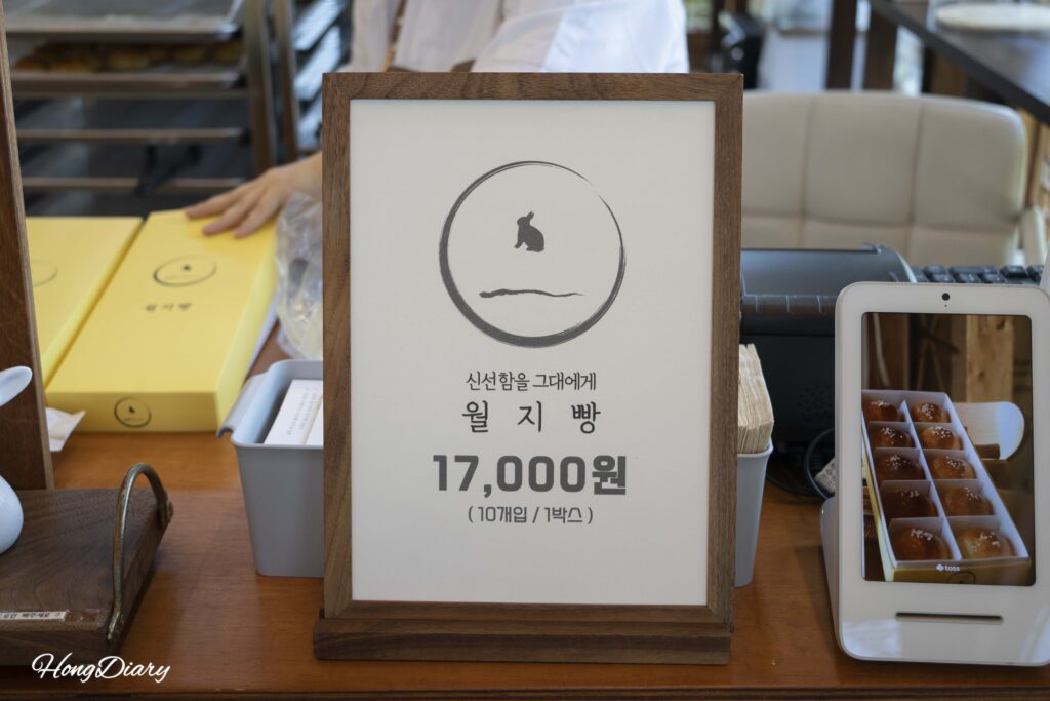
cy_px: 350
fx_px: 1371
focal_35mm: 47
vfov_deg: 28.7
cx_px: 525
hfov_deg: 41.9
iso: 500
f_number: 5.6
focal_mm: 47
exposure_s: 1/160
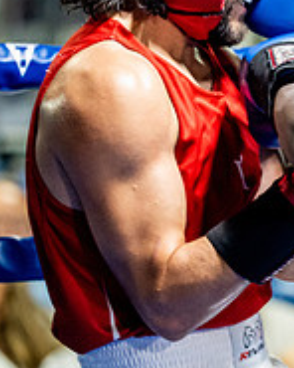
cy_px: 255
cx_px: 515
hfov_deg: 3.8
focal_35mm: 402
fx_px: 4372
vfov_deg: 4.8
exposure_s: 1/500
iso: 4000
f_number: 2
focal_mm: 107
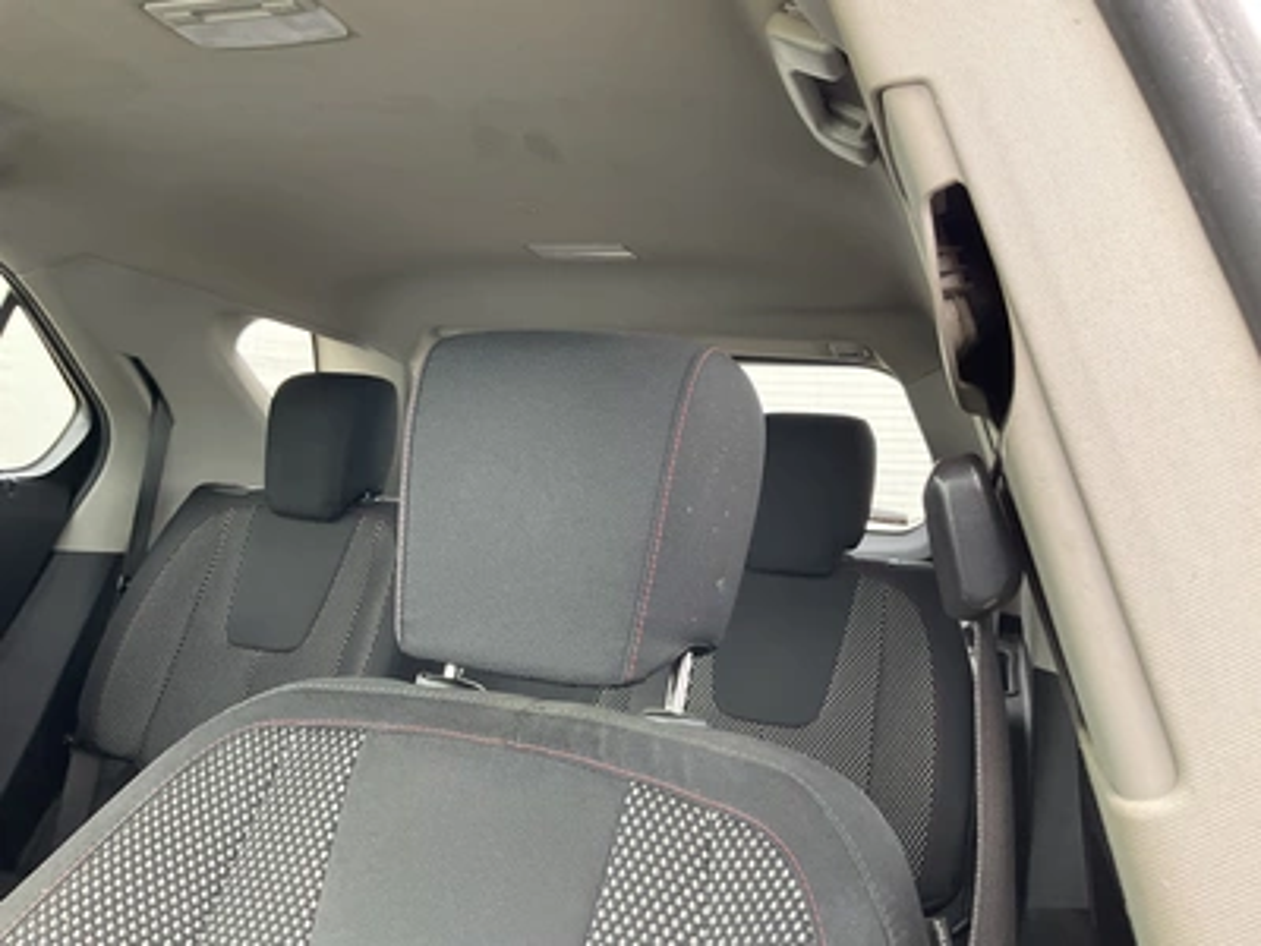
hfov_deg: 61.7
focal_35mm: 29
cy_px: 473
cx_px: 630
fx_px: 1056
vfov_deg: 48.2
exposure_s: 1/106
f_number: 1.8
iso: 64
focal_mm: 3
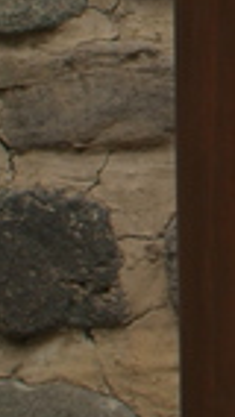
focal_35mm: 155
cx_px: 962
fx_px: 1715
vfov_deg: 13.8
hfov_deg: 6.3
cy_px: 85
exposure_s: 1/90
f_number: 9.5
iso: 200
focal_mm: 20
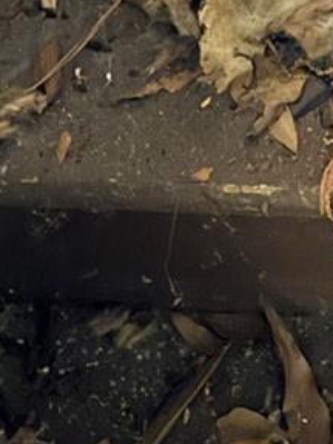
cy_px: -381
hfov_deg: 10.3
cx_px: 762
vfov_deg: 13.6
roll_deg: -0.7
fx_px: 1642
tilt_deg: -40.3
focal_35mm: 128
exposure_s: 1/9
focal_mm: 6.76
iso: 1600
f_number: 1.78
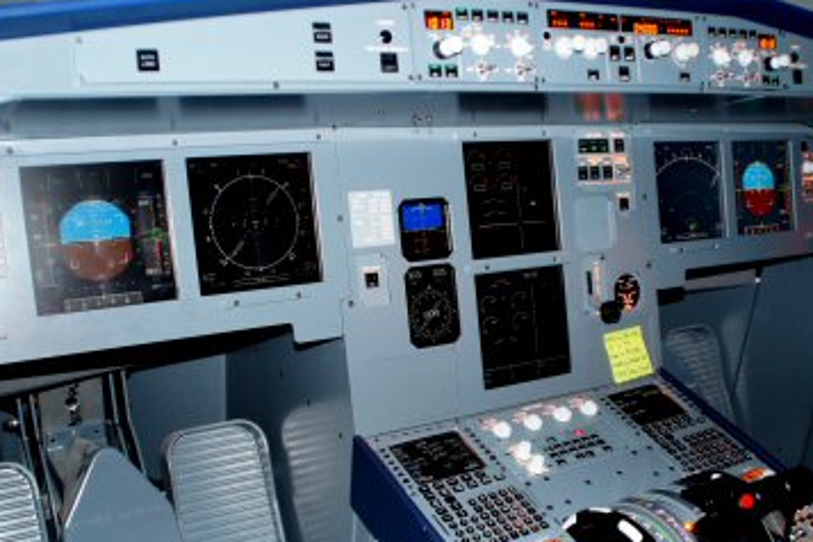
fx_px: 768
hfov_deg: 55.7
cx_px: 446
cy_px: 317
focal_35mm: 34
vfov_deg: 38.8
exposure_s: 1/60
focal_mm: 18
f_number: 3.5
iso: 640
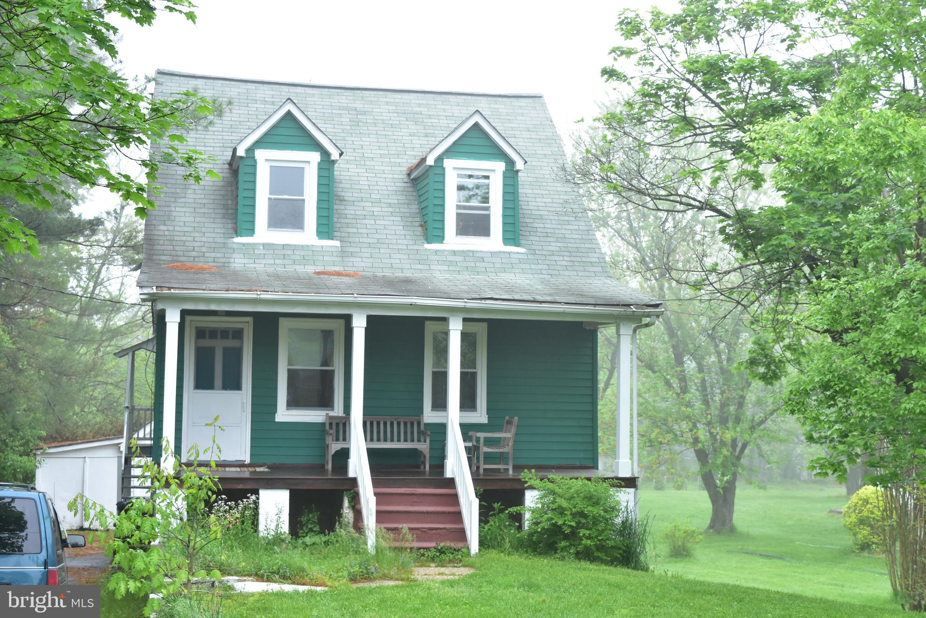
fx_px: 1312
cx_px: 463
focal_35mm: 51
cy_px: 309
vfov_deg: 26.5
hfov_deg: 38.9
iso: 400
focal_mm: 34
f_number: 7.1
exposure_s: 1/125
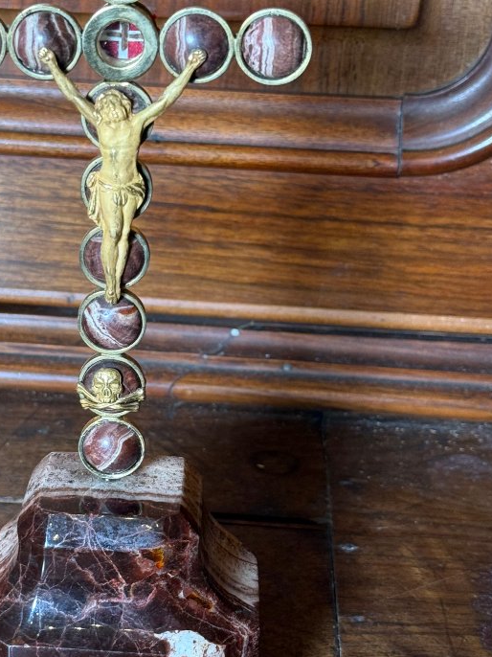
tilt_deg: -25.9
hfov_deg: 17.4
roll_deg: -2.7
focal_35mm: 84
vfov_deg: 23.3
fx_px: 1593
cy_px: 299
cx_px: 83
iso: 100
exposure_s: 1/60
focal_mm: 6.76
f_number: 1.78
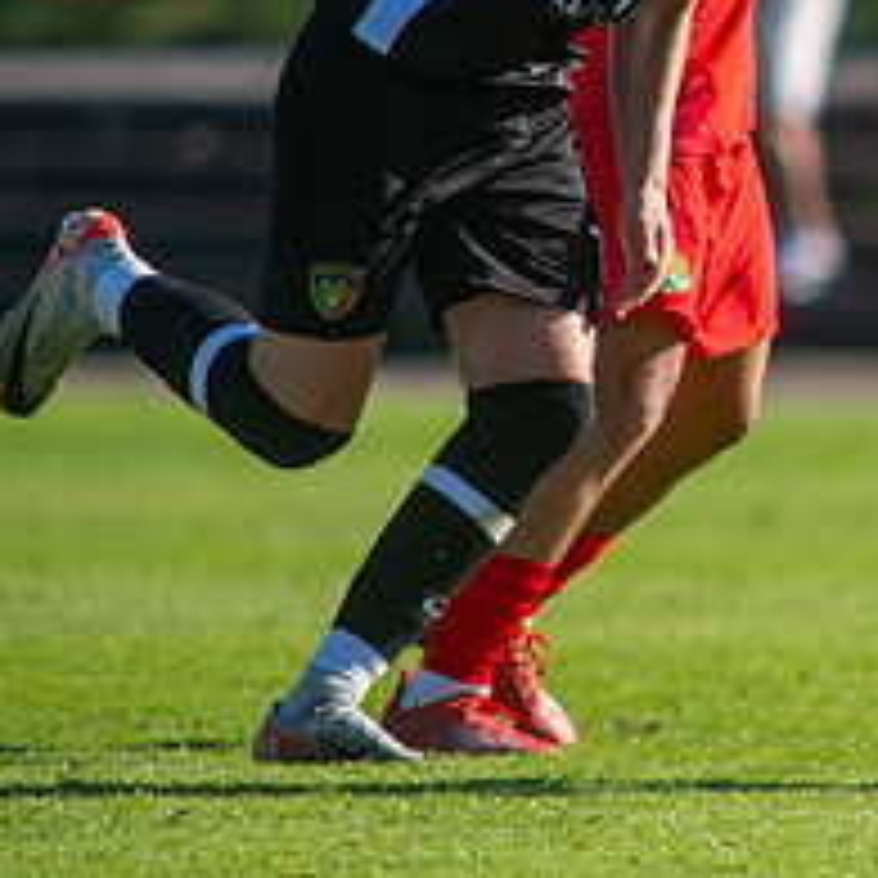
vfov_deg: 1.2
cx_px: 1476
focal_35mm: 1440
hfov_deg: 1.2
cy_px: 162
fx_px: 41322
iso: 280
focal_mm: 420
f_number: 4
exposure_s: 1/1600
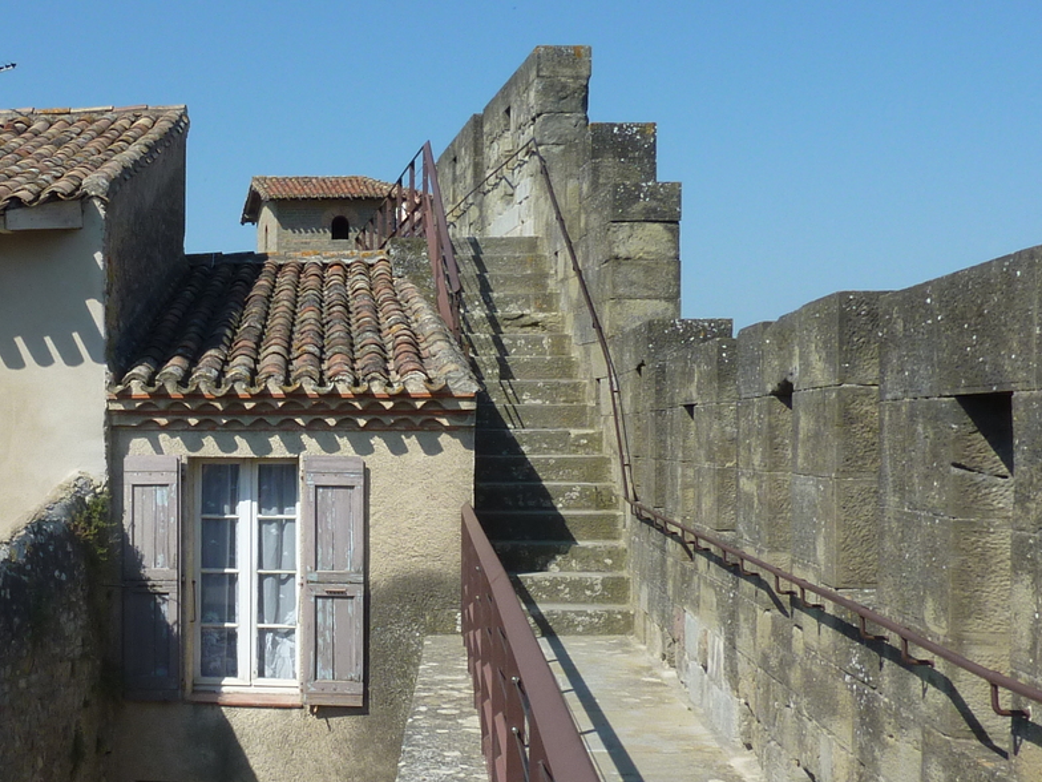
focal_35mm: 51
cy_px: 467
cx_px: 170
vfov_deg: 28.5
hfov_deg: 35.9
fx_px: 1535
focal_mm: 4.1
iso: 80
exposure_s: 1/500
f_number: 5
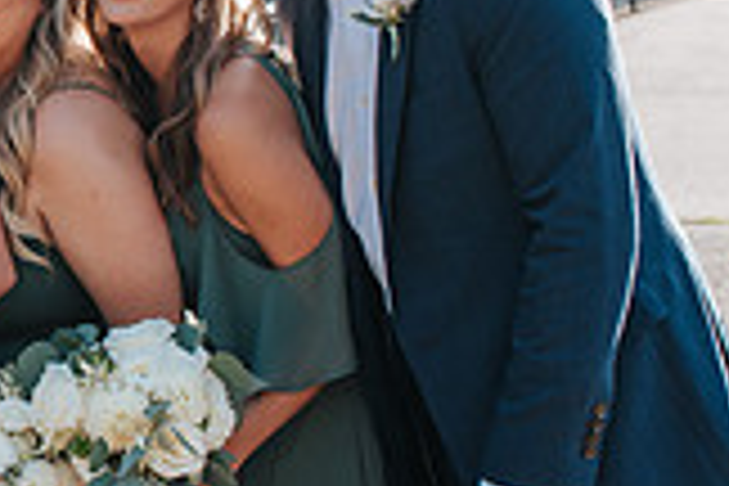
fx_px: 2673
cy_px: 175
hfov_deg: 14.5
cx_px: -377
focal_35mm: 132
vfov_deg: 10.4
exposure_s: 1/1000
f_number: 4
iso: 500
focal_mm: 35
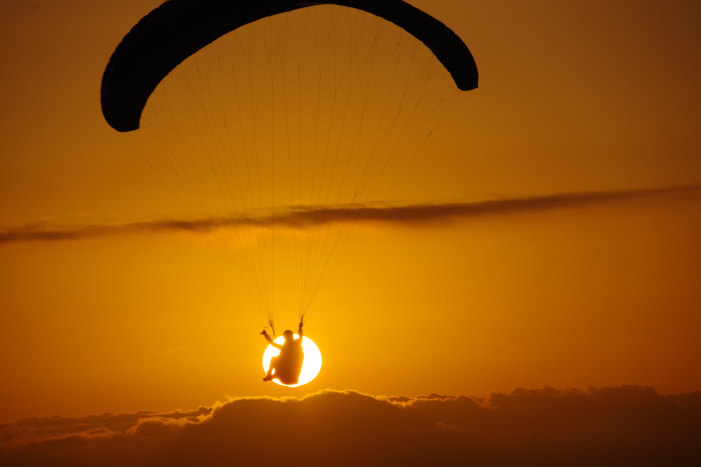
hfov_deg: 6.0
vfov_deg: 4.0
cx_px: 350
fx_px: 6718
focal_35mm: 345
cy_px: 234
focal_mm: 230
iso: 200
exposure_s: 1/2500
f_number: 9
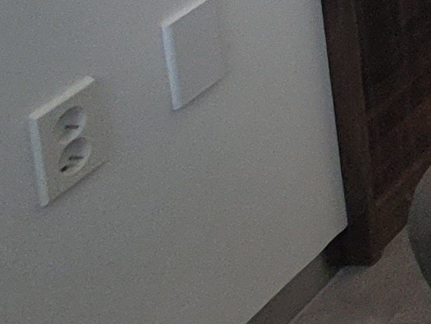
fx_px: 1146
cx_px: 1293
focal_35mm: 92
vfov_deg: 11.4
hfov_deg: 11.5
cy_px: -584
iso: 64
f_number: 2.2
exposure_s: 1/151
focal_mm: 2.2
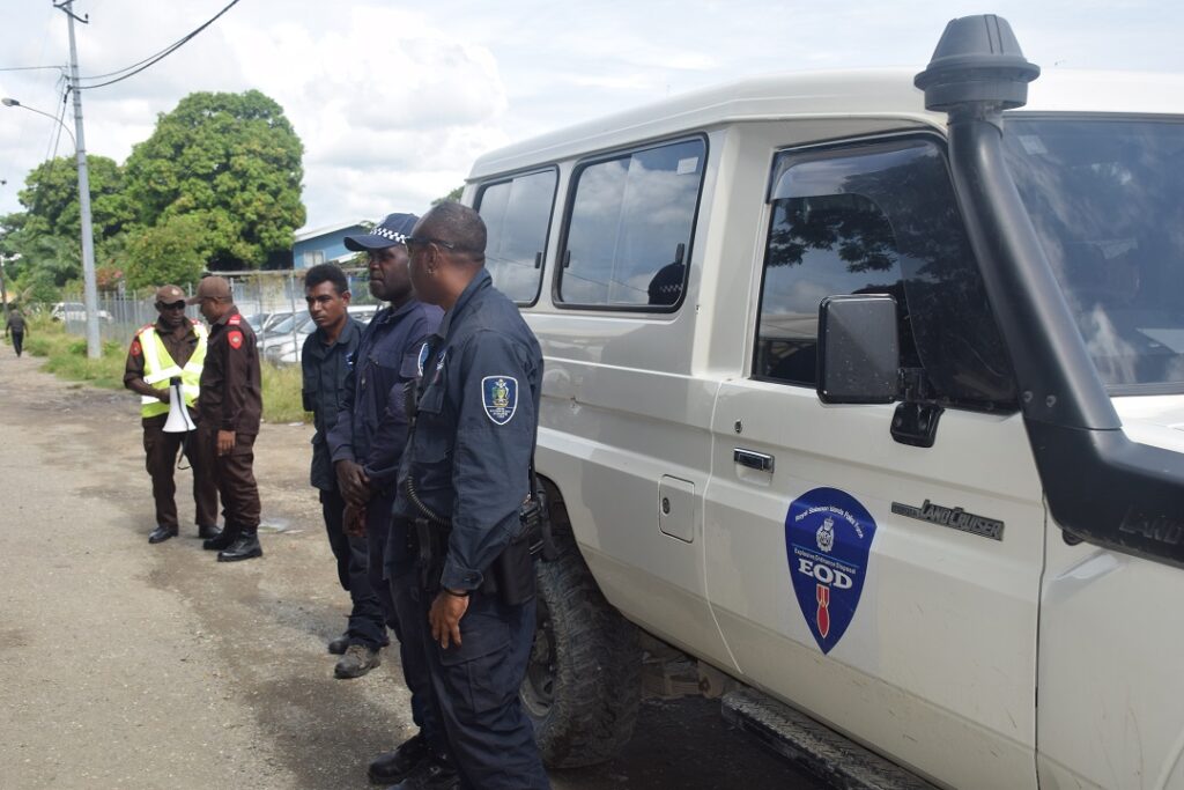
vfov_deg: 34.2
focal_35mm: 39
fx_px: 1283
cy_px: 395
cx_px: 592
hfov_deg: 49.5
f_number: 7.1
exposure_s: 1/200
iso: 100
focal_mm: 26
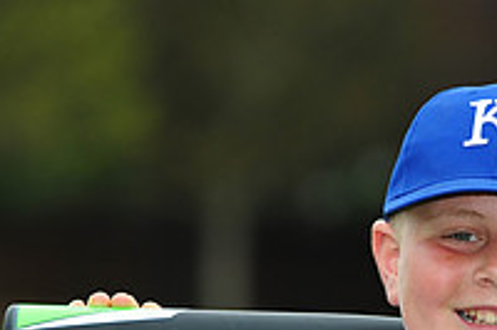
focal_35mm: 579
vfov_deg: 2.4
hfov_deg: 3.6
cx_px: 482
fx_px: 7987
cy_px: 439
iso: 400
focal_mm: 200
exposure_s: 1/640
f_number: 5
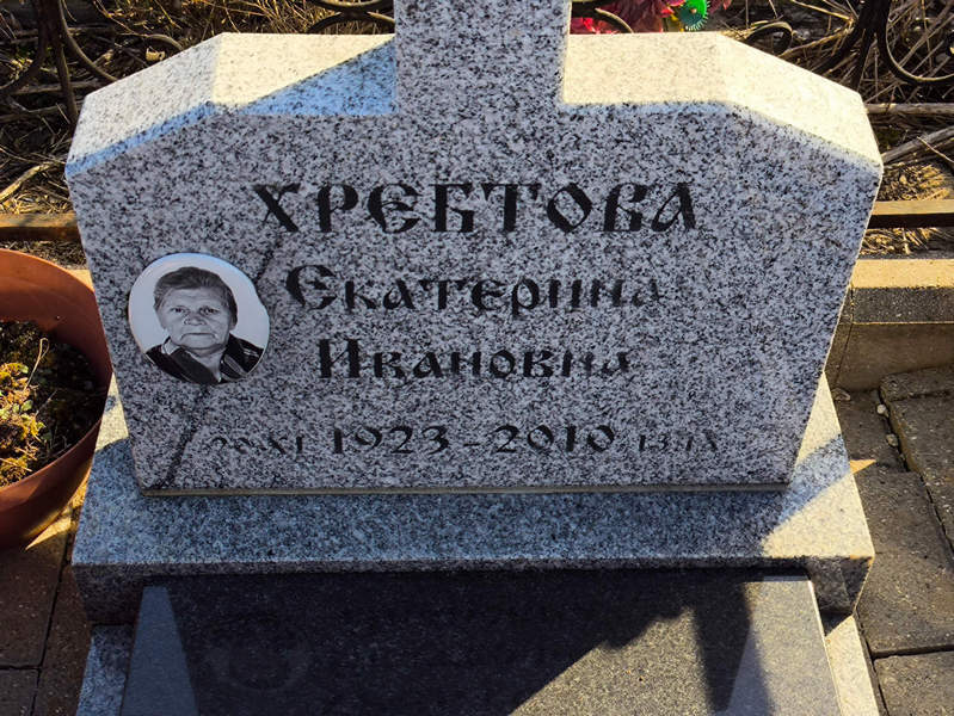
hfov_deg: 38.2
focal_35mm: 50
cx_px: 477
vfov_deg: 29.1
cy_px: 358
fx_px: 1379
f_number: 1.7
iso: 50
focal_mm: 4.71
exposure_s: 1/649
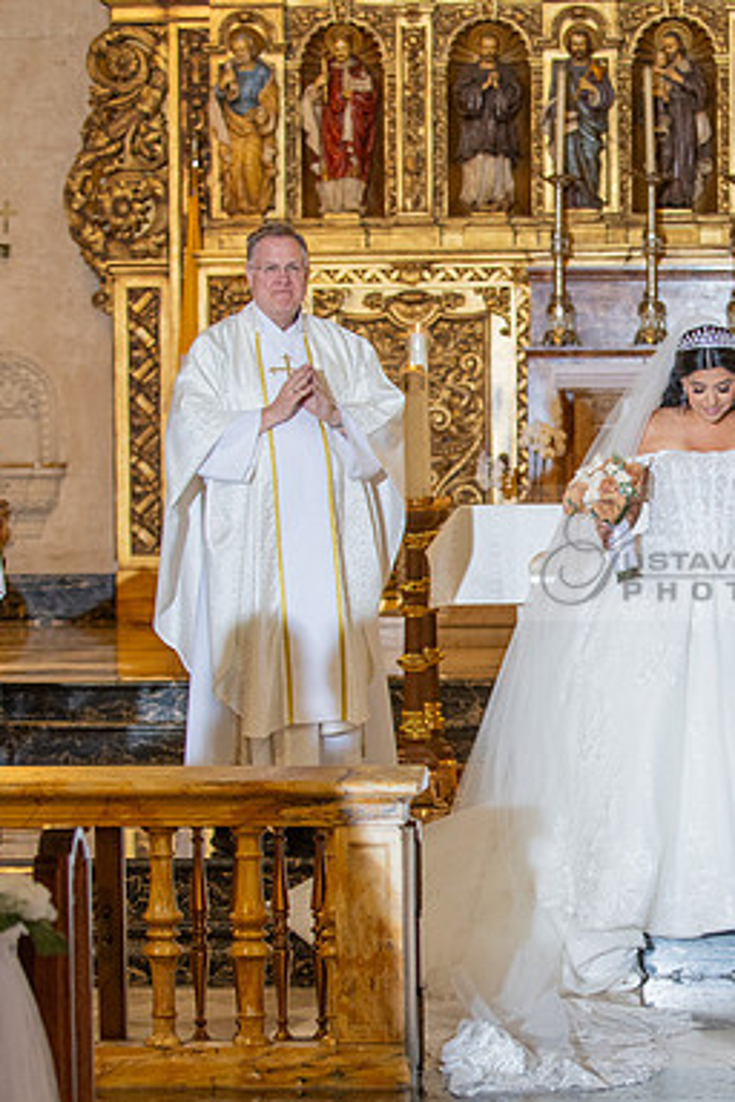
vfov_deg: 16.0
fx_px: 3920
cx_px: 767
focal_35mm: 128
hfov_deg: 10.6
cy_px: 669
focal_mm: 70
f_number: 3.2
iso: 1000
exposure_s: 1/160
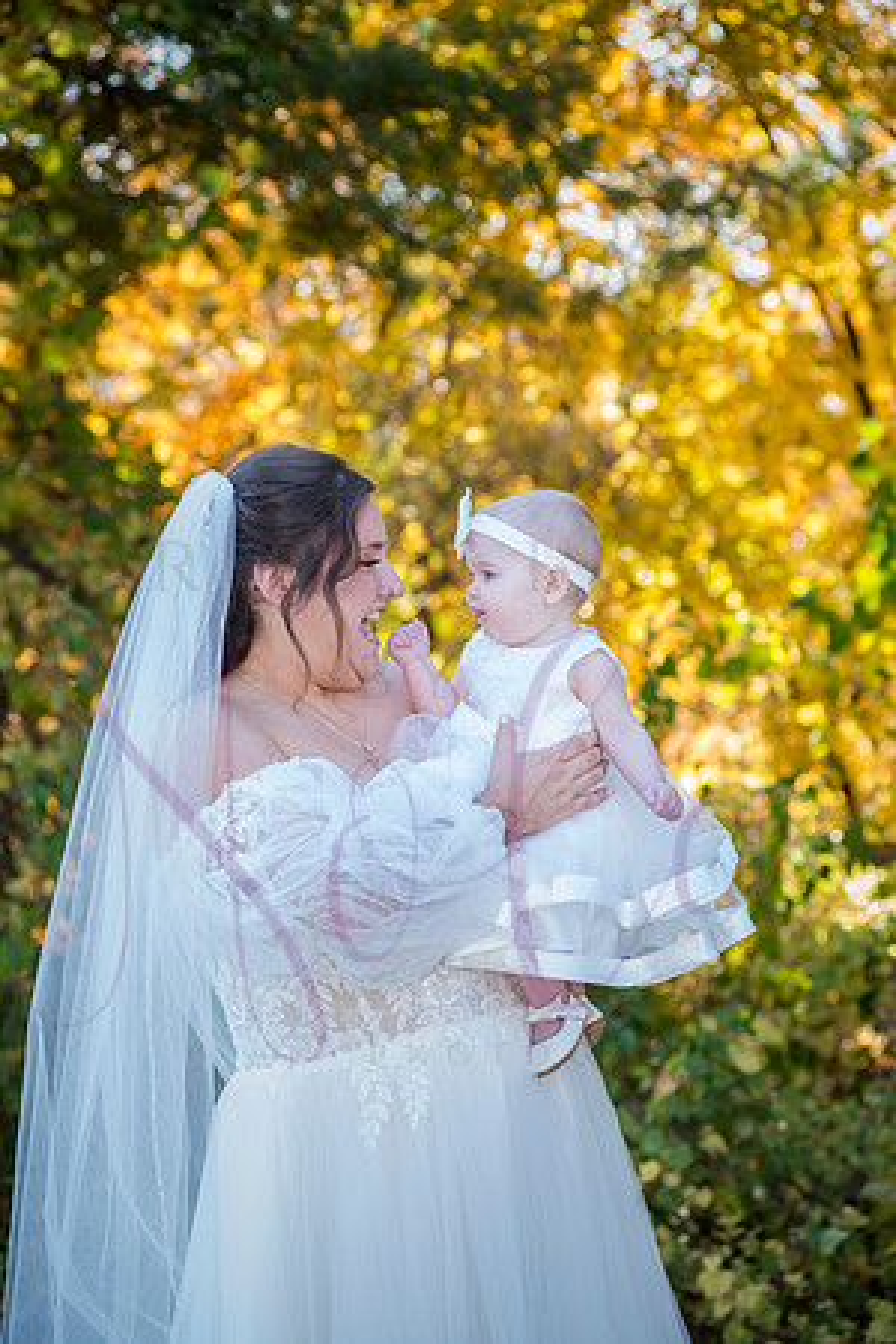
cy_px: 672
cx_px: 448
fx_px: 3210
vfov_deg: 23.6
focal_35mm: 86
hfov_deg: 15.9
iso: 800
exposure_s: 1/320
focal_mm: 86
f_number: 4.5
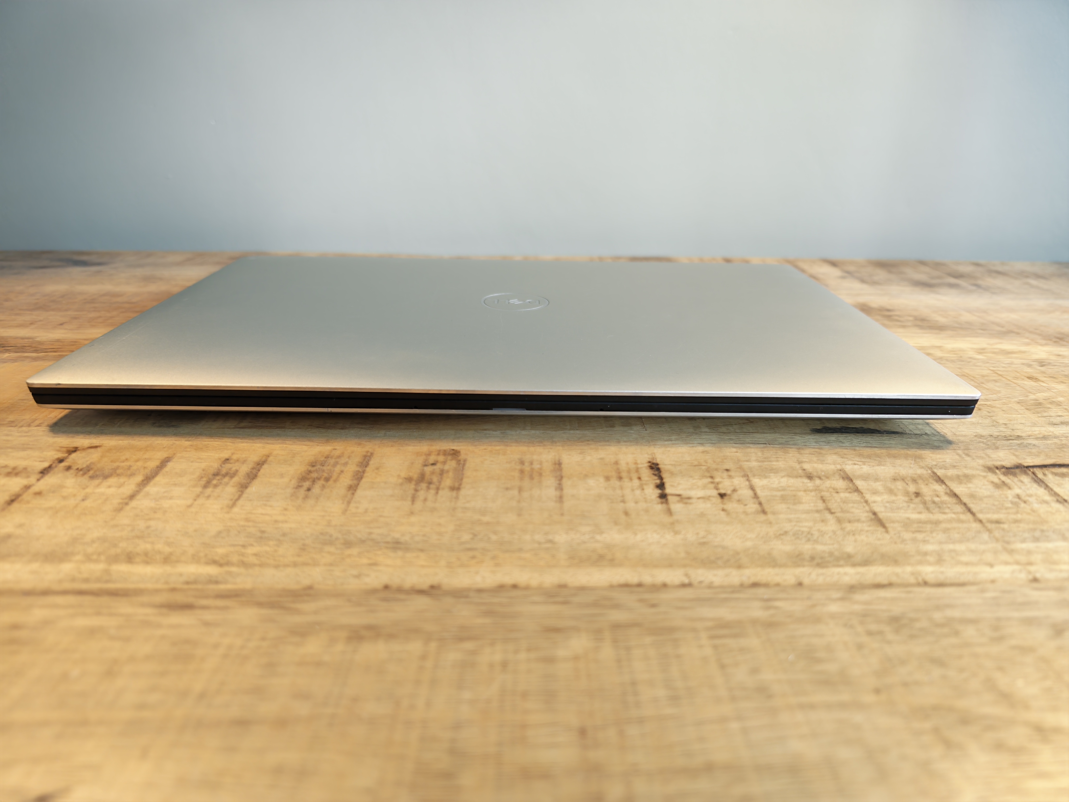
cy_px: 401
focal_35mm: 23
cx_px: 534
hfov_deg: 73.9
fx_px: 710
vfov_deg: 58.9
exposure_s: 1/50
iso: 64
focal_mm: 6.55
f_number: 1.6
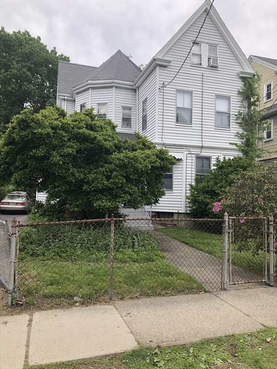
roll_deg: -1.2
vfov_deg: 63.4
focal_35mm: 28
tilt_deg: +0.9
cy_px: 184
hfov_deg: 49.7
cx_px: 138
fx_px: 299
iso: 20
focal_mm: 3.99
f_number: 1.8
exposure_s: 1/899
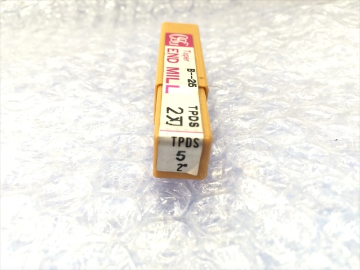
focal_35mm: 29
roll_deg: +4.4
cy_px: 135
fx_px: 302
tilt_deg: -35.5
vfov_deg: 48.2
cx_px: 180
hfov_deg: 61.7
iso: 125
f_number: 2.2
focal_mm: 4.15
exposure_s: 1/30
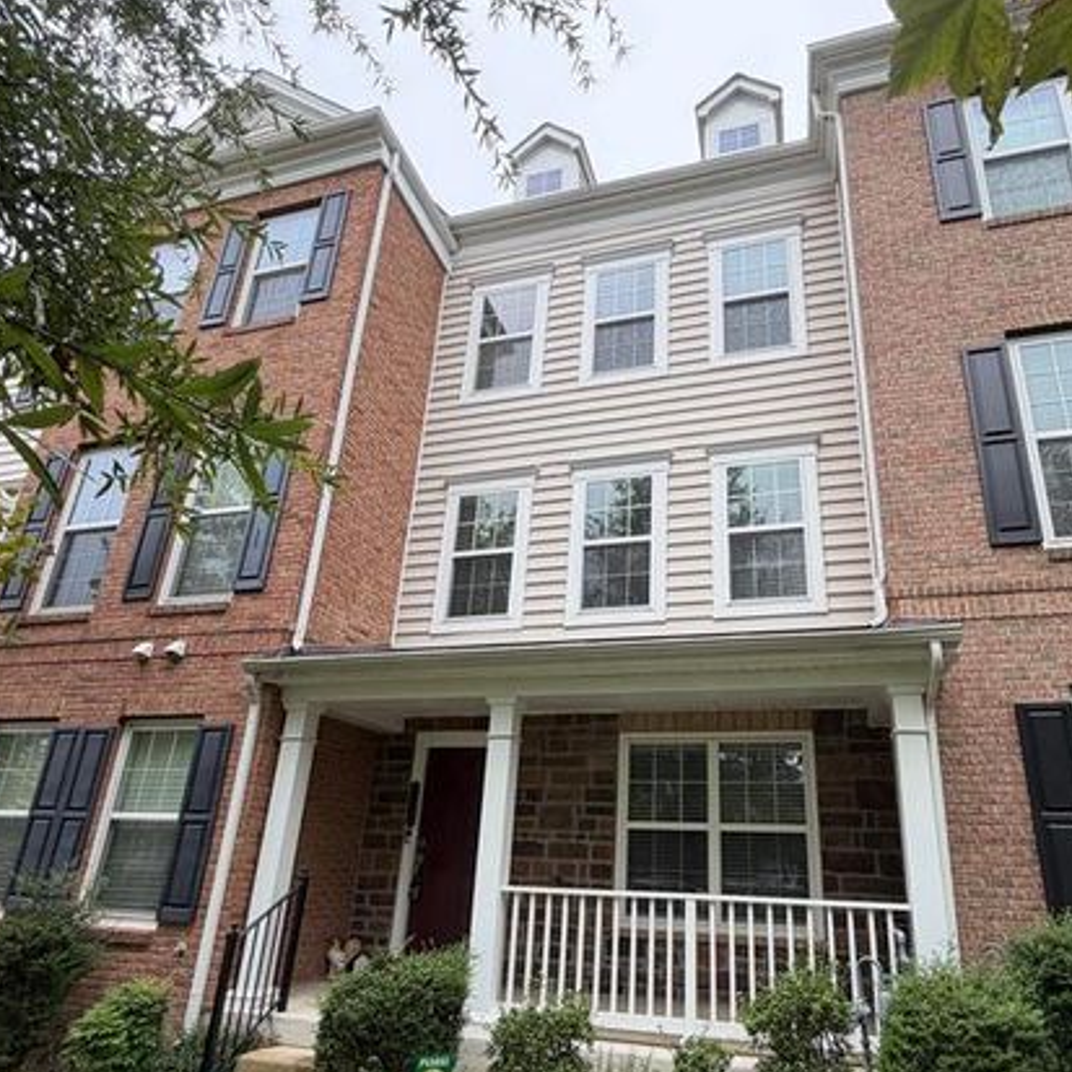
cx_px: 615
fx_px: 701
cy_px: 629
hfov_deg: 74.4
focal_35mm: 20
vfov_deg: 74.2
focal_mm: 2.22
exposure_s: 1/180
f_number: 2.2
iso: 50
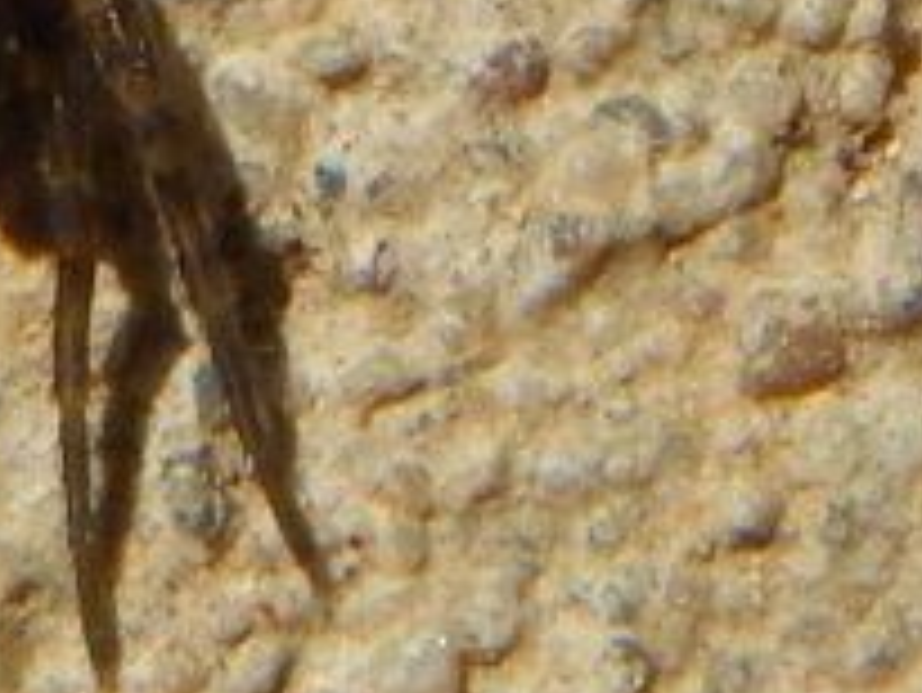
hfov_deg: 3.6
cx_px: -83
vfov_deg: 2.7
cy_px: -590
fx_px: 14525
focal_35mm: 545
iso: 125
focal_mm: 23.4
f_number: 4.8
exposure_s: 1/800
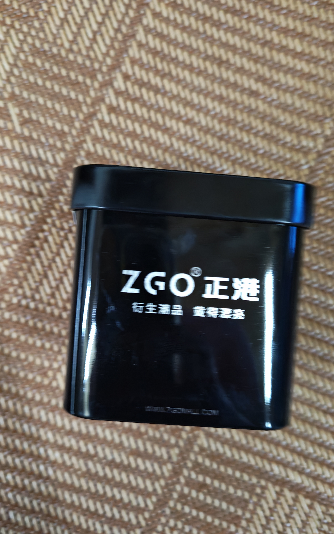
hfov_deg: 43.1
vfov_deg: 64.6
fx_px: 422
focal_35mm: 29
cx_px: 168
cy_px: 268
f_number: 1.9
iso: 3200
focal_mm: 6.12
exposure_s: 1/33
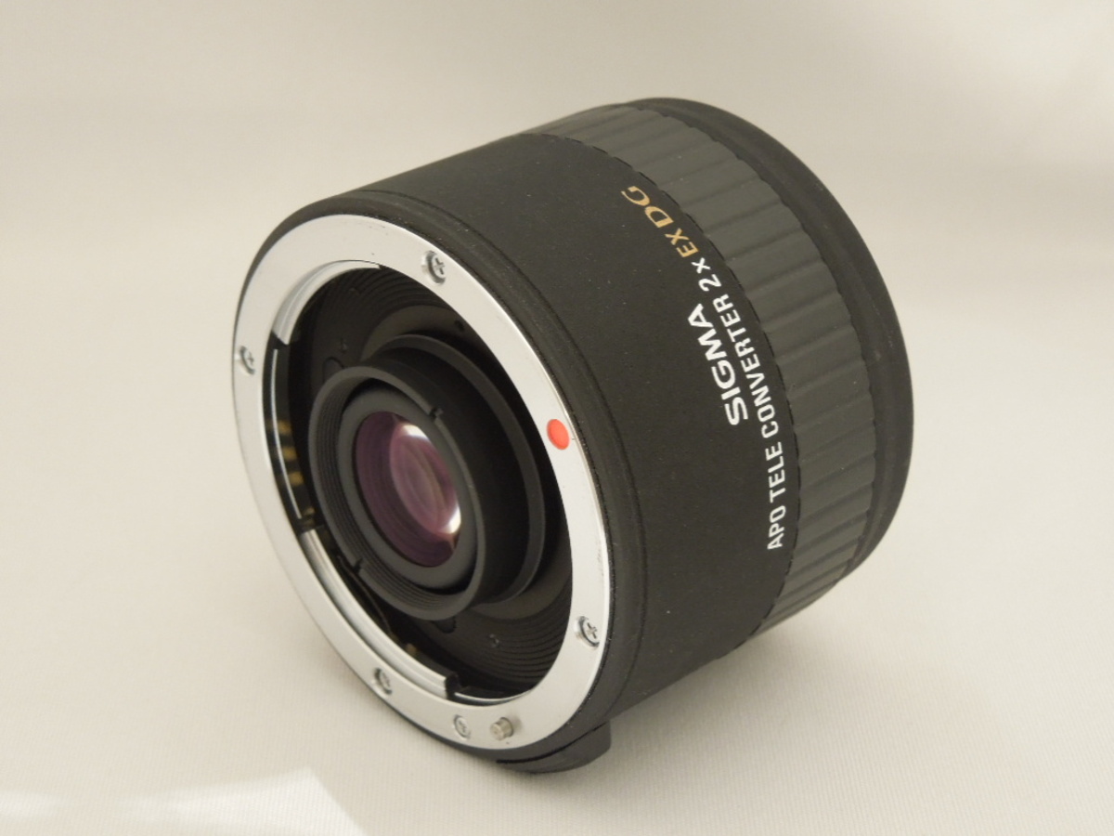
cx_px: 557
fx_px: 2221
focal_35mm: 69
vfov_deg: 21.3
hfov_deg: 28.2
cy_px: 418
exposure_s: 1/25
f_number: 4.4
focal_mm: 12.5
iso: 400
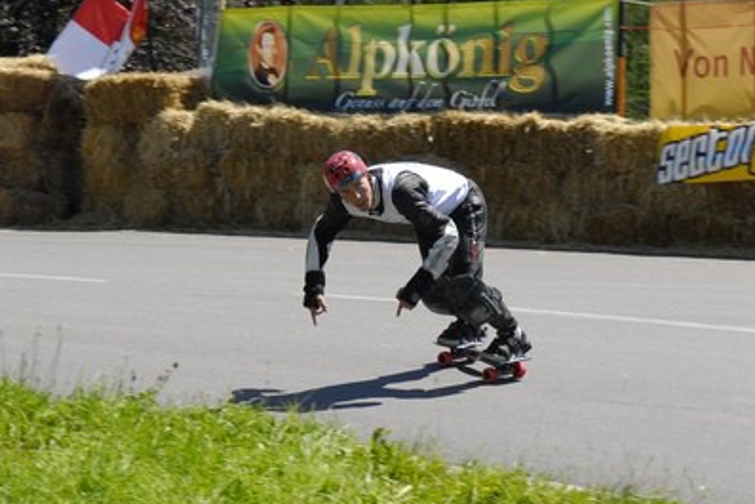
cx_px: 607
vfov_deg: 10.0
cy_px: 232
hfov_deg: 14.9
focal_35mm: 137
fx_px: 2871
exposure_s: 1/500
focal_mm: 55
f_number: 7.1
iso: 320
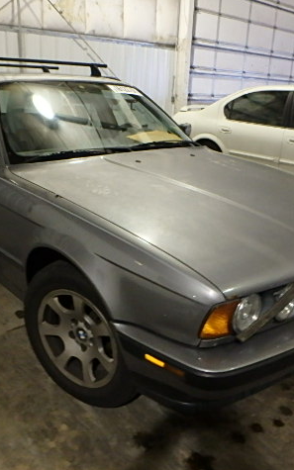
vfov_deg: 62.9
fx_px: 384
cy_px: 235
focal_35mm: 30
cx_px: 122
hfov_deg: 41.7
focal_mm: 3.7
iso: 800
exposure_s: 1/8
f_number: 3.5
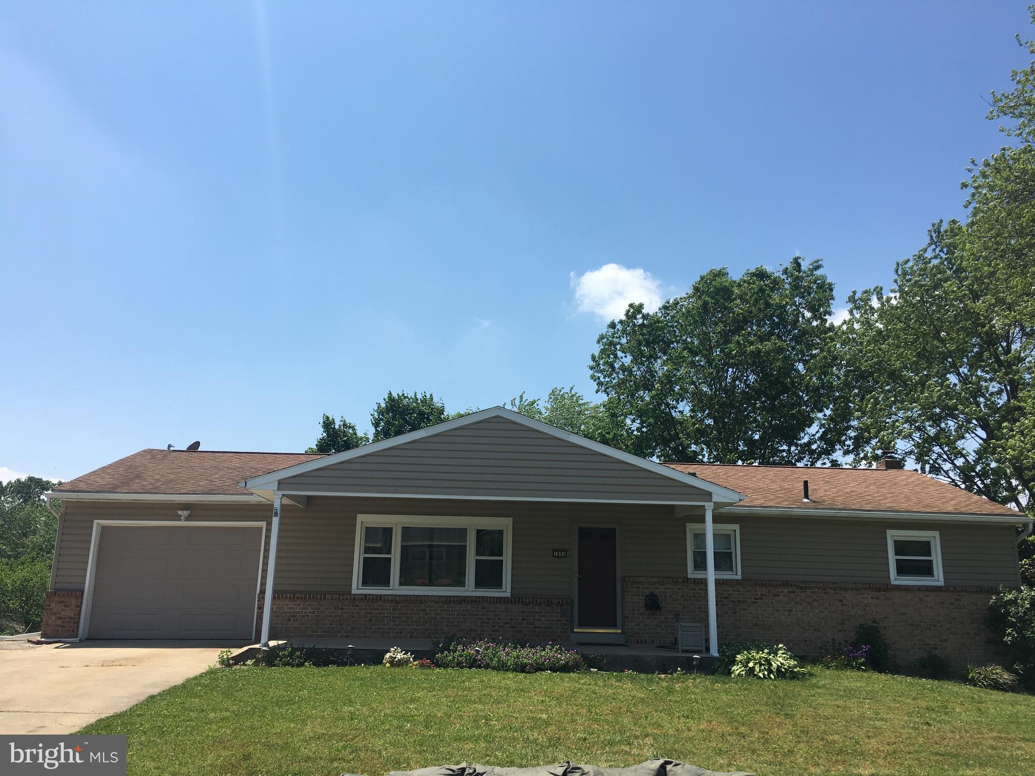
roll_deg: -0.6
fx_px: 867
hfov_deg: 61.7
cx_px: 518
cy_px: 388
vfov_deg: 48.2
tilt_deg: +14.1
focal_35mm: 29
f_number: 2.2
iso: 25
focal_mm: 4.15
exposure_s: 1/1789
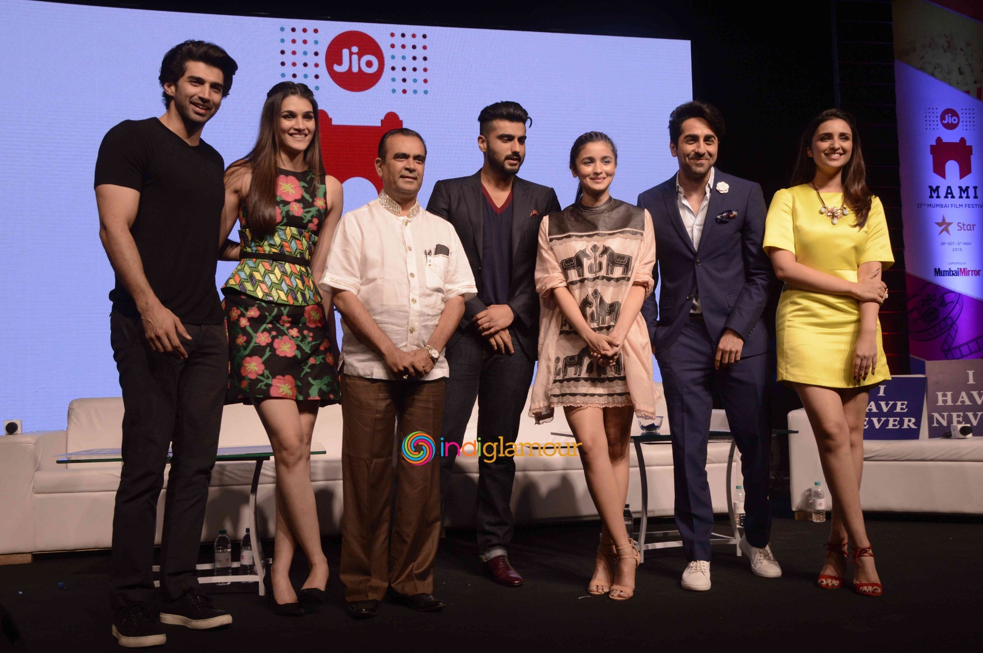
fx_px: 982
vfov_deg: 36.8
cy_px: 326
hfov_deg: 53.2
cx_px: 492
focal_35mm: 36
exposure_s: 1/160
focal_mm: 24
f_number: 9
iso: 800
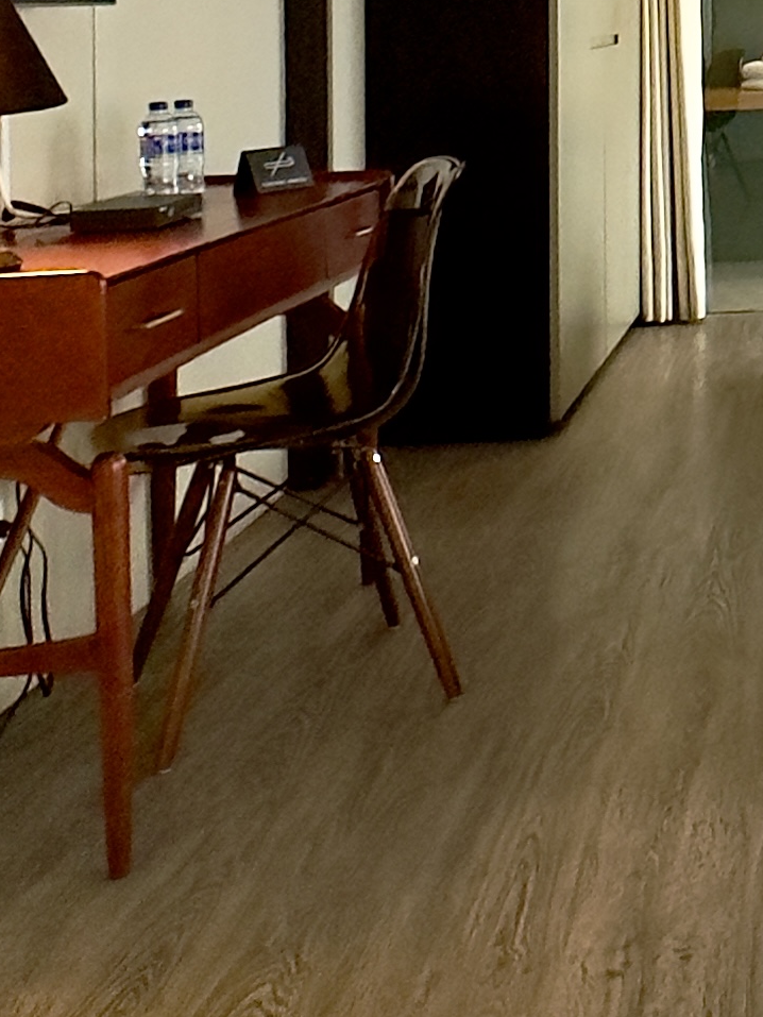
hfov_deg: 20.0
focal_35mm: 59
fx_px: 1734
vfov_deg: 30.4
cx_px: 1256
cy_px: 1
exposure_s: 1/99
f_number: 2.2
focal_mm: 2.22
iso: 250
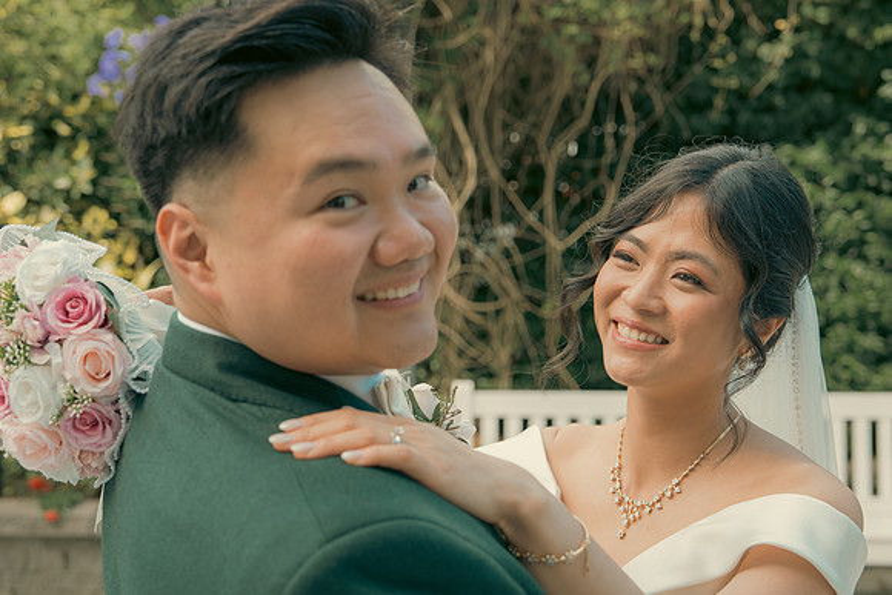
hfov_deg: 34.5
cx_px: 446
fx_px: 1437
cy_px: 298
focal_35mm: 58
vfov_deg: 23.4
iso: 125
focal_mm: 39
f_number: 3.5
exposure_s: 1/160
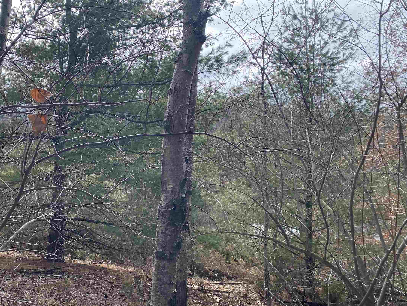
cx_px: 122
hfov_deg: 48.9
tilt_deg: +0.5
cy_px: 157
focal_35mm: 37
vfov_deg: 38.7
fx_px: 435
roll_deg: -0.4
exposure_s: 1/1206
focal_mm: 4.25
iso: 32
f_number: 1.8
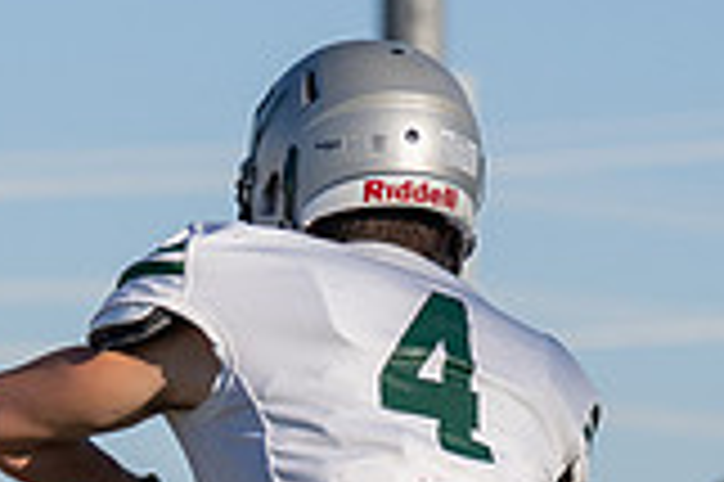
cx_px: -275
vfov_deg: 2.7
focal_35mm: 513
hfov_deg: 4.0
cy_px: 682
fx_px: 10306
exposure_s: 1/2500
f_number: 2.8
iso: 100
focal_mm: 88
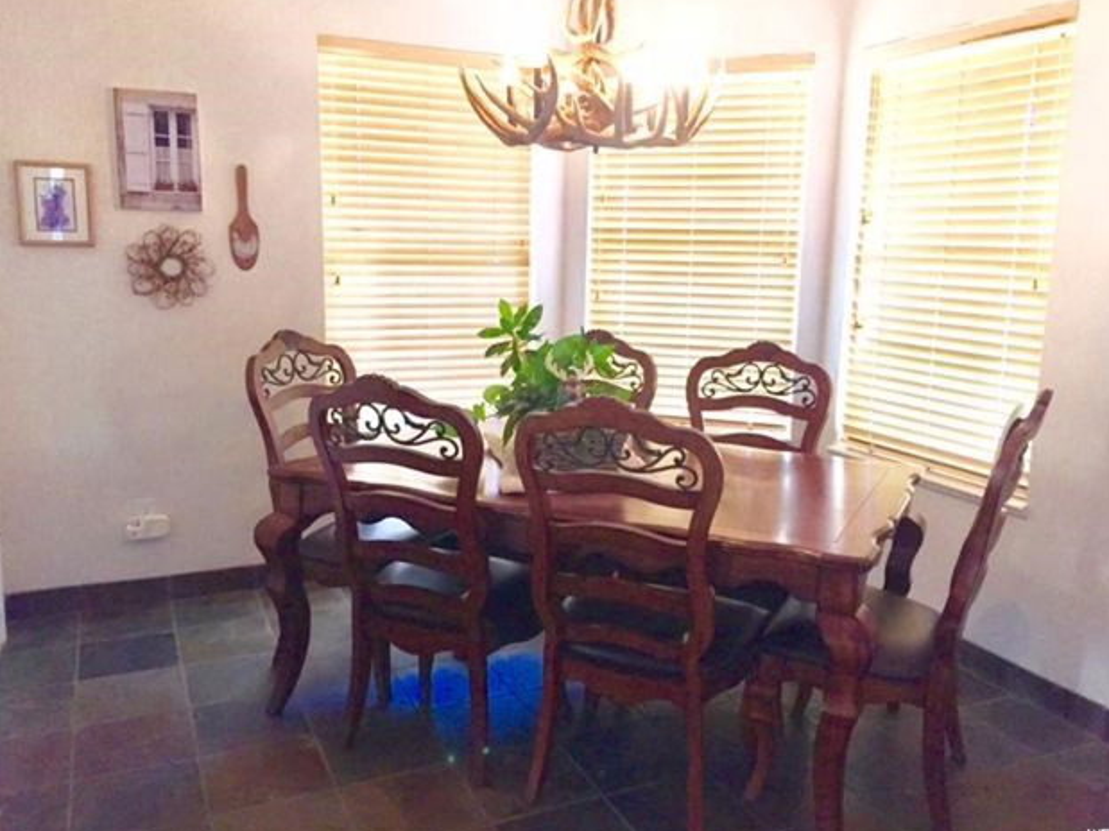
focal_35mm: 30
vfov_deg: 46.8
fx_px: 961
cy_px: 412
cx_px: 572
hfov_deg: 60.0
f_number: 2.2
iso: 200
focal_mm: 4.15
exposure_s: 1/30
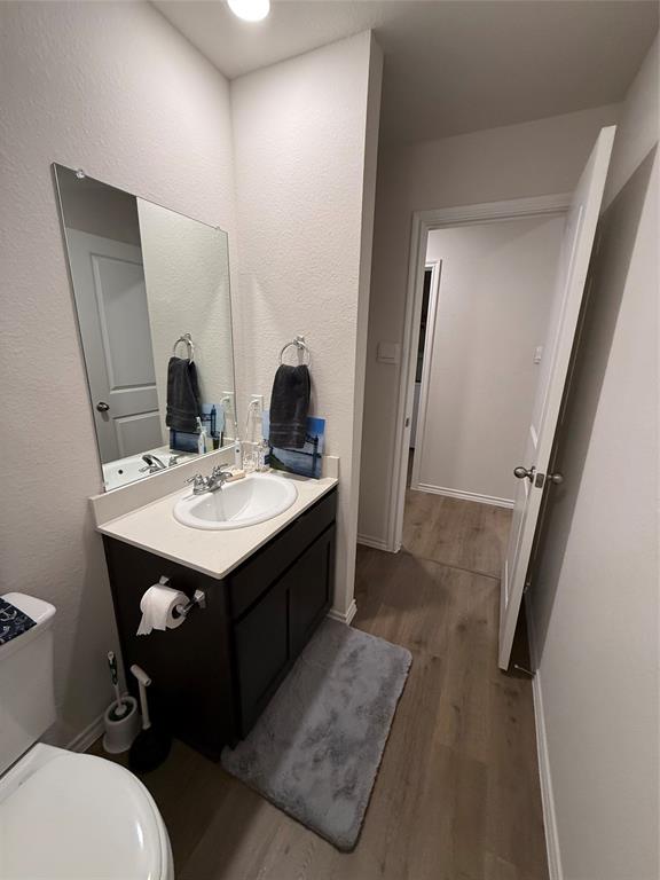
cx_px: 330
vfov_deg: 102.1
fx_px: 356
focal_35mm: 14
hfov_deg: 85.7
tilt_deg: -15.5
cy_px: 440
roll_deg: -2.3
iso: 320
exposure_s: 1/120
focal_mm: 2.22
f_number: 2.2
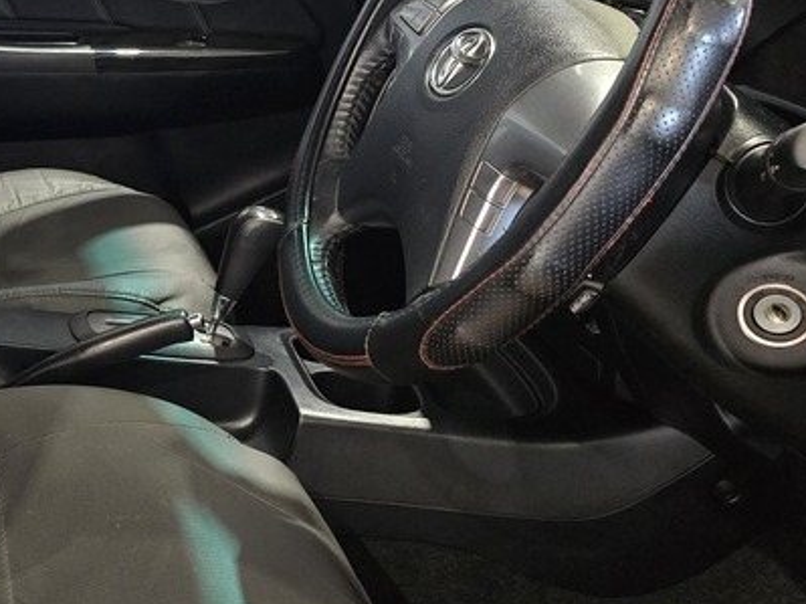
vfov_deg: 24.8
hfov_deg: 30.5
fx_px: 1373
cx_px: 8
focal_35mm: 59
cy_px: 303
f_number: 1.7
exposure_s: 1/100
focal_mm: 6.3
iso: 1600
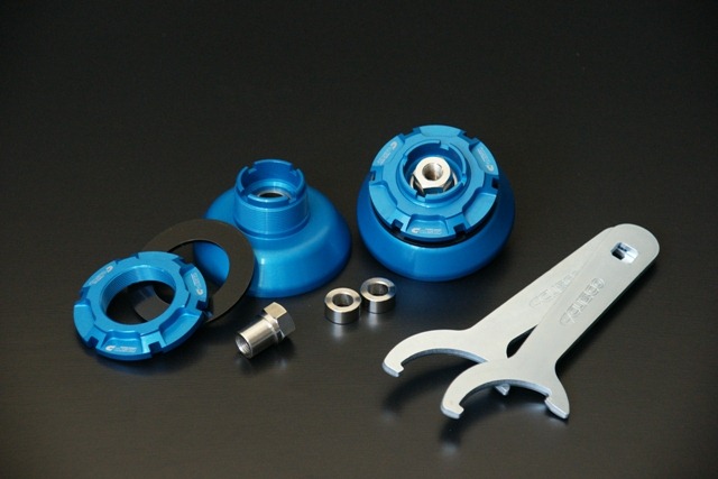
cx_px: 359
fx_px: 2095
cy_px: 240
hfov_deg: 19.5
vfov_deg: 13.0
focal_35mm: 105
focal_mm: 70
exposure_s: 1/20
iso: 800
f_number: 5.6
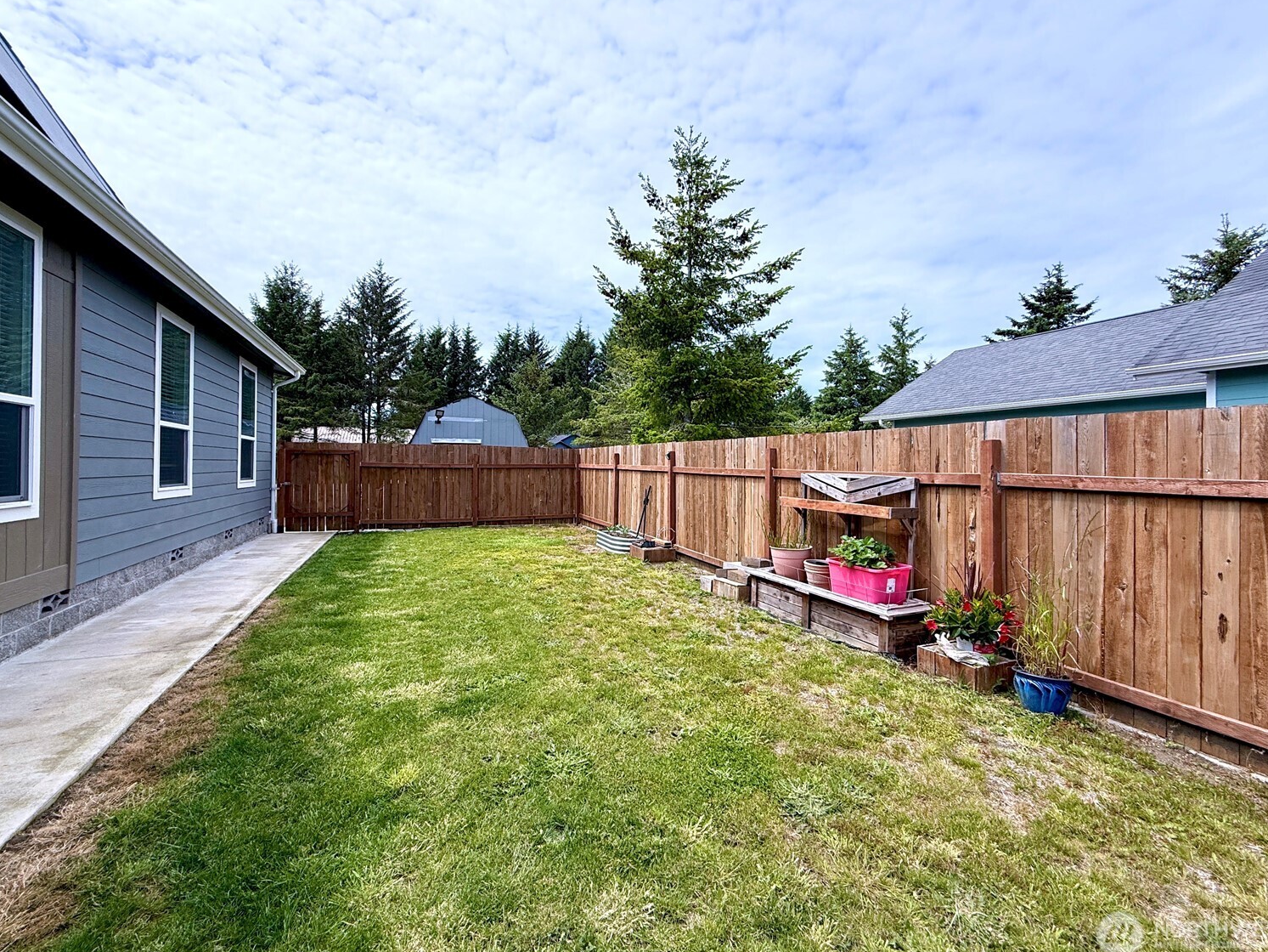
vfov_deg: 81.7
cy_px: 459
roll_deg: -0.2
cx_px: 638
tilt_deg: +1.1
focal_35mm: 15
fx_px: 550
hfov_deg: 98.2
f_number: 2.2
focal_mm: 2.22
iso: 50
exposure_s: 1/2092
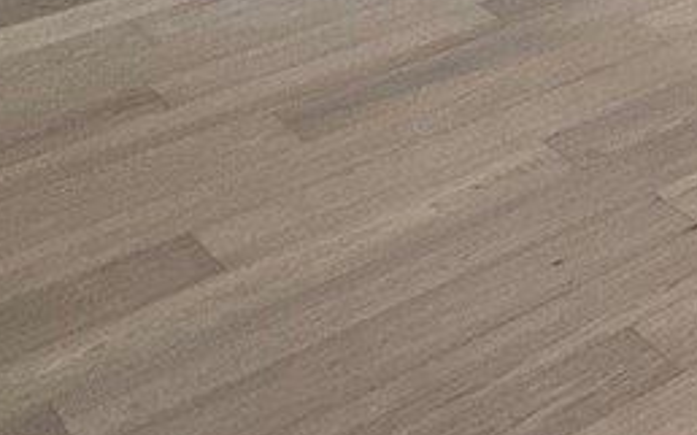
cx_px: 1556
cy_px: -627
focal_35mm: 92
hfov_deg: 15.5
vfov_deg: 11.6
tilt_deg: -6.1
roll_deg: -0.2
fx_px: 1747
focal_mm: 2.22
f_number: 2.2
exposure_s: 1/60
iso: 200
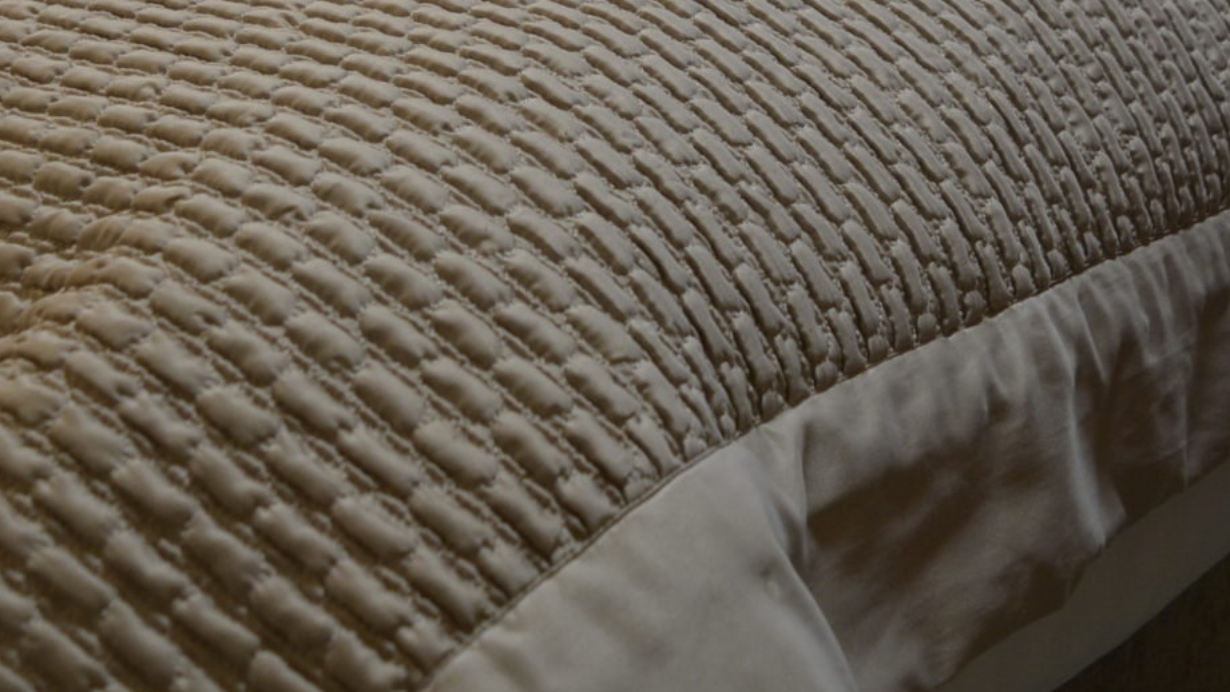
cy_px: -35
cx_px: 600
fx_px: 2284
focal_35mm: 70
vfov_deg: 16.8
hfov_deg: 30.1
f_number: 4
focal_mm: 20
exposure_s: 1/60
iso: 640
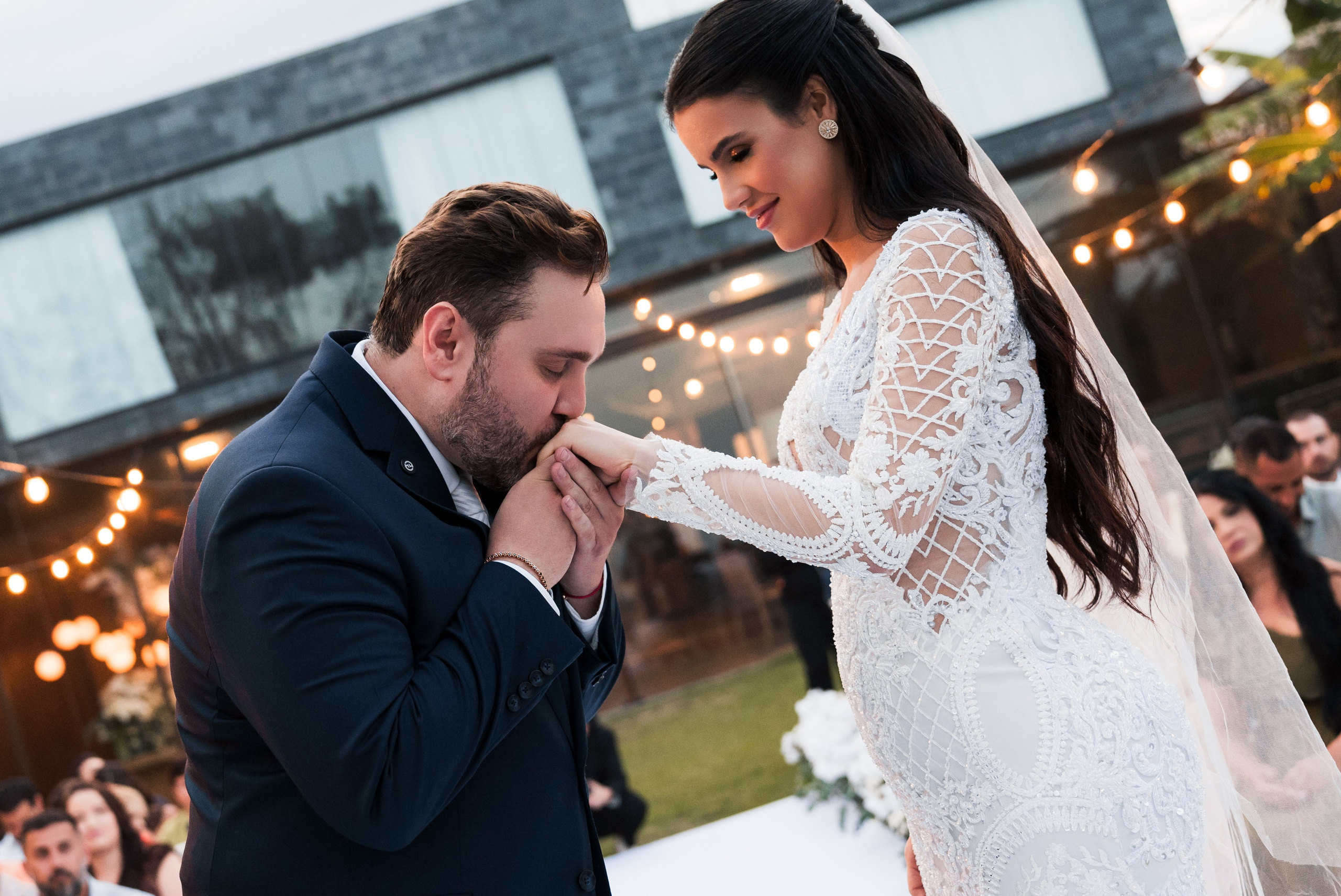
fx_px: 2032
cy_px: 471
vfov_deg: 24.8
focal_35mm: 55
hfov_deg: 36.5
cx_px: 595
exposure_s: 1/200
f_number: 3.2
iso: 1600
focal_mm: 39
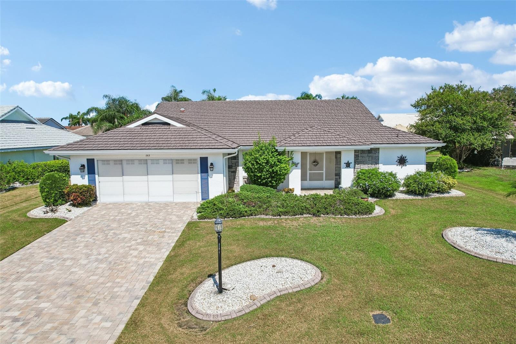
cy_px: 172
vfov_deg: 57.2
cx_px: 258
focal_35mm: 22
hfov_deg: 78.6
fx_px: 315
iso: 130
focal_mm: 8.4
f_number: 2.8
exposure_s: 1/3200
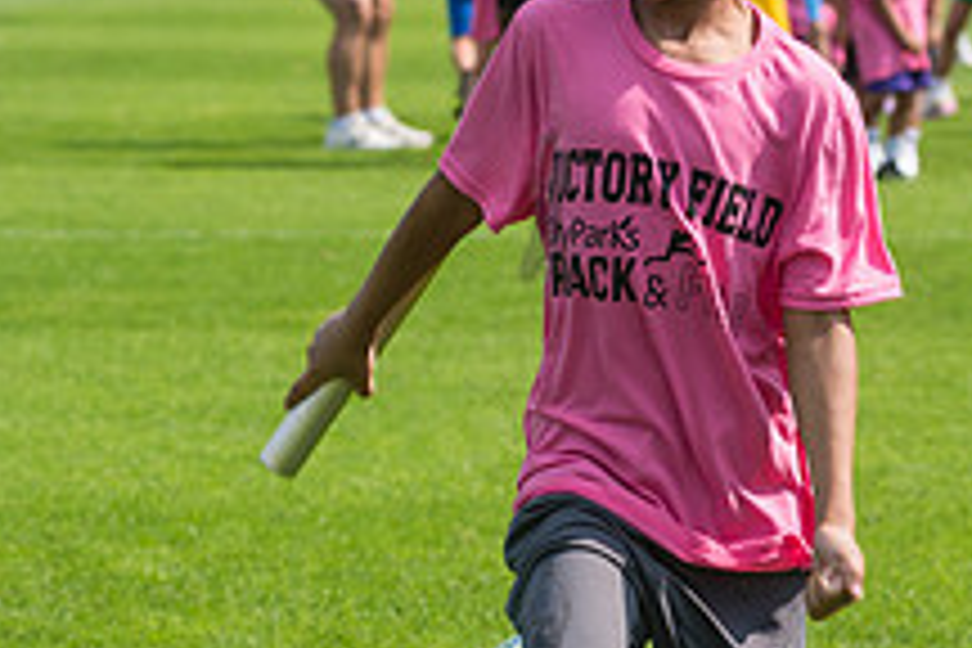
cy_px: 207
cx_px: 631
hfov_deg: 7.5
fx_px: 7451
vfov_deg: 5.0
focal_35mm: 276
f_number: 5.6
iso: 160
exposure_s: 1/640
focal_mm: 92
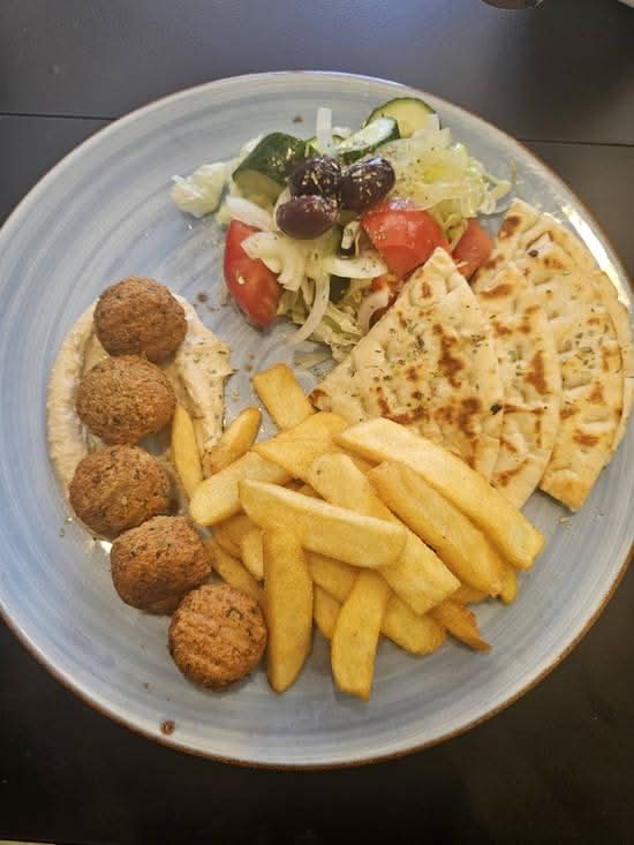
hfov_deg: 58.9
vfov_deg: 73.9
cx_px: 317
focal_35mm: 23
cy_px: 422
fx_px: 562
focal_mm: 6.3
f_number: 1.7
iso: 100
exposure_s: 1/100
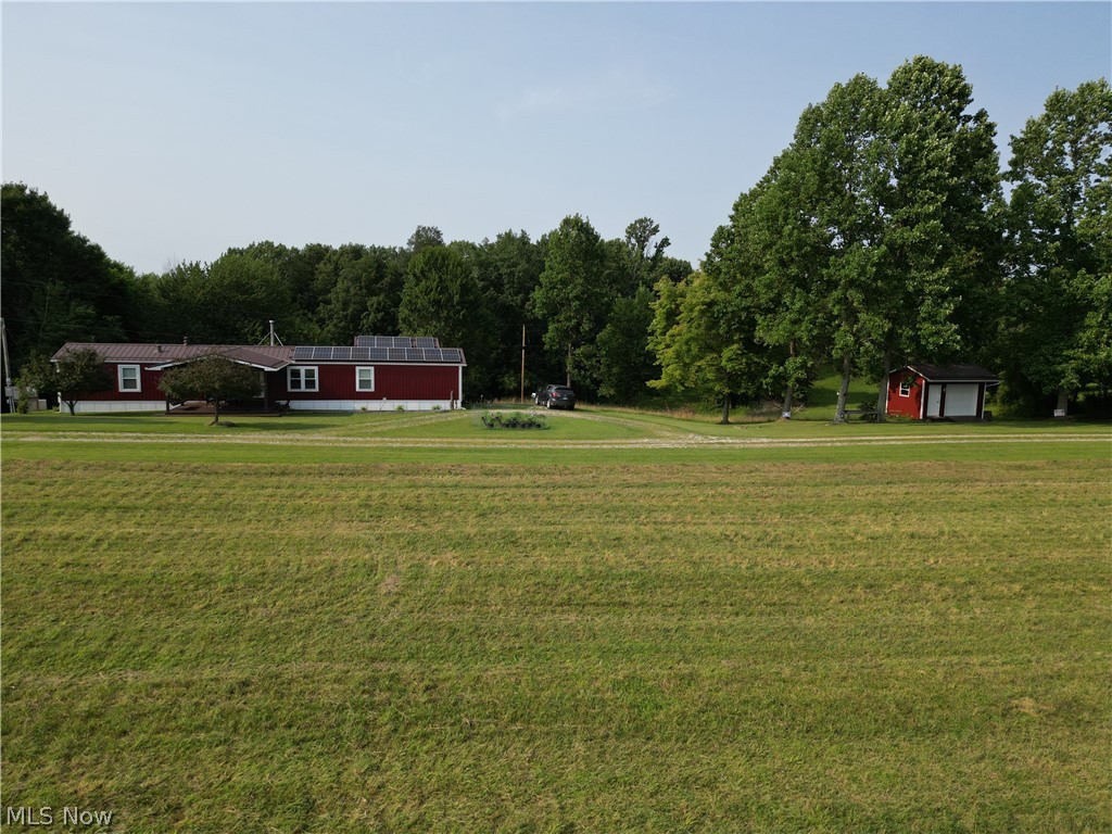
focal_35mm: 24
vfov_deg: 56.8
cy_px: 417
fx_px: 771
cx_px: 556
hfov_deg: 71.6
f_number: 1.7
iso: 110
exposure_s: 1/2500
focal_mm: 6.72
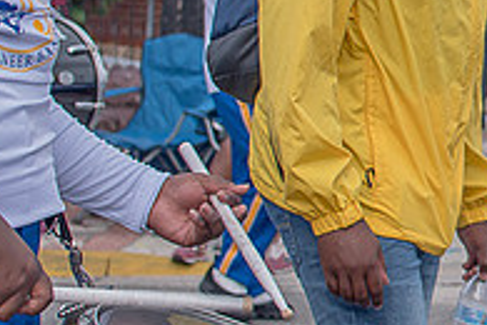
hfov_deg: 12.7
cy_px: 69
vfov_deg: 8.8
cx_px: 687
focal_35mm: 155
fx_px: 2097
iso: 100
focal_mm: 35
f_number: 4
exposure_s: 1/500
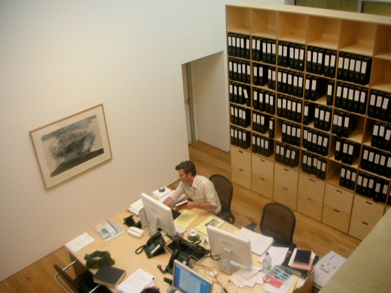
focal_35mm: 35
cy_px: 146
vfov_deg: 40.7
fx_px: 395
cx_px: 196
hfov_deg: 52.6
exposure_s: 1/50
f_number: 3
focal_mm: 5.8
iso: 200
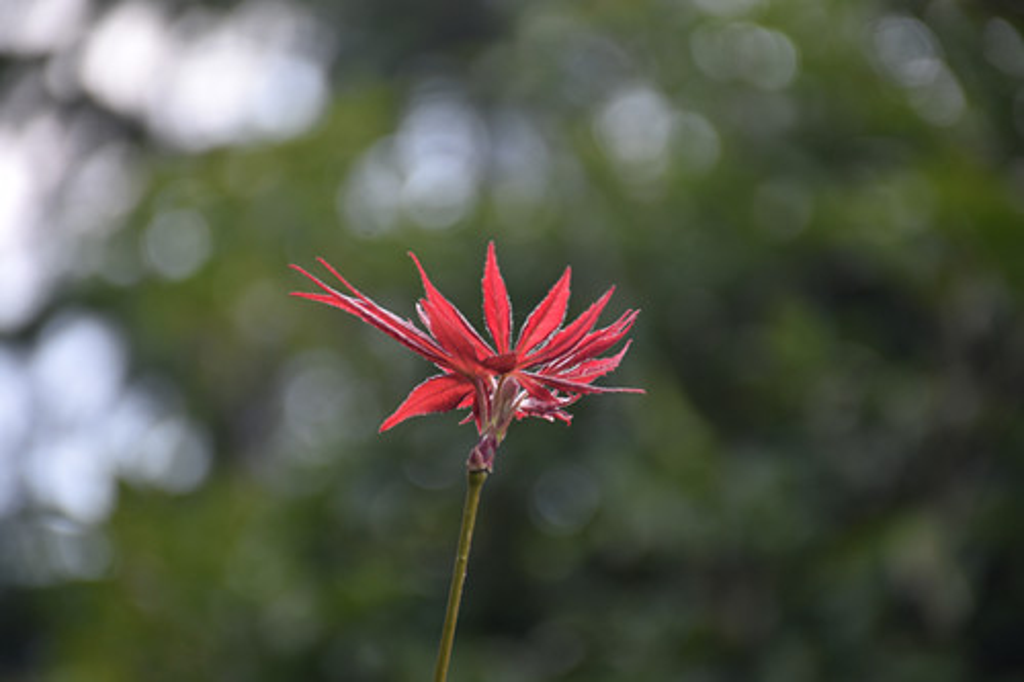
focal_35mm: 210
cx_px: 512
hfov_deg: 9.8
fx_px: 5971
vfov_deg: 6.5
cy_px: 341
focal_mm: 140
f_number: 5.6
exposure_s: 1/320
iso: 200
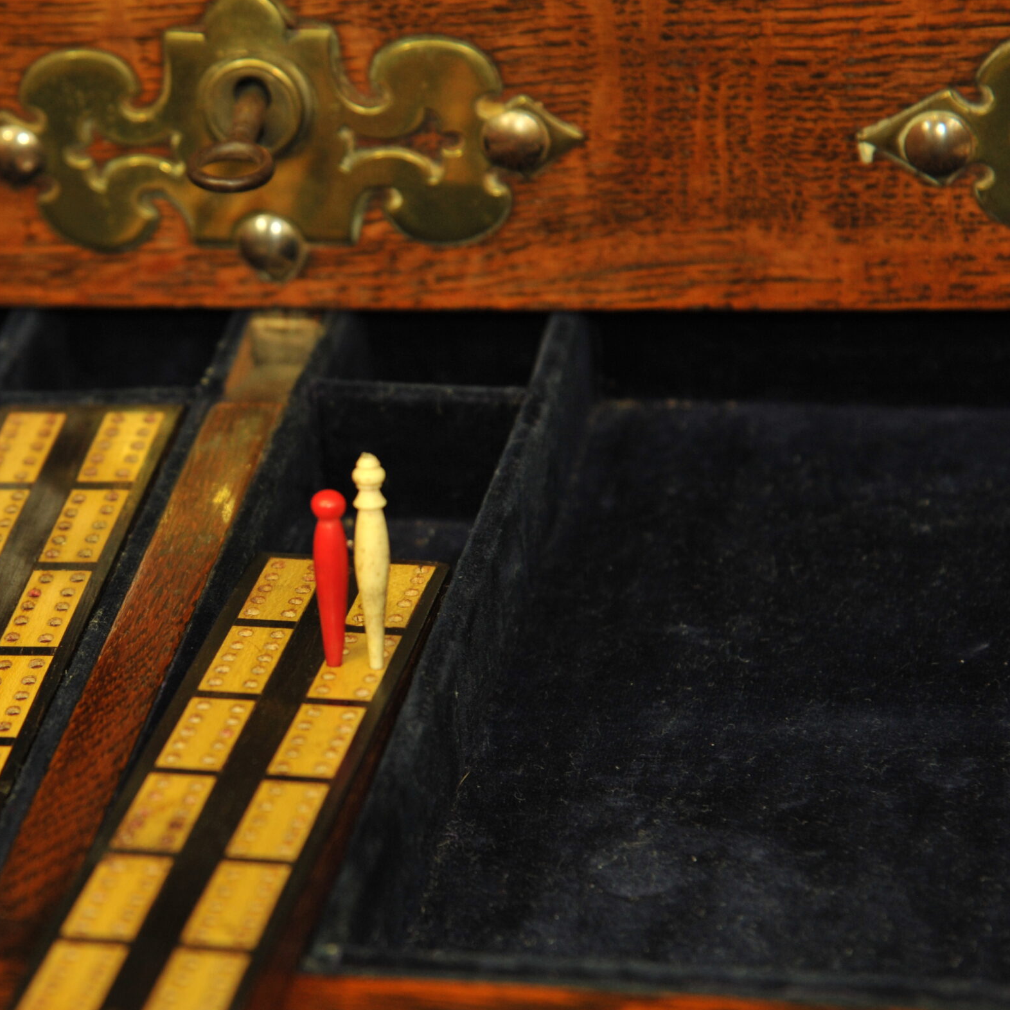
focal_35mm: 166
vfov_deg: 10.5
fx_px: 5480
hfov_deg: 10.5
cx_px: 219
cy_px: 528
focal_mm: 120
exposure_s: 1/60
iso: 1250
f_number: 5.6
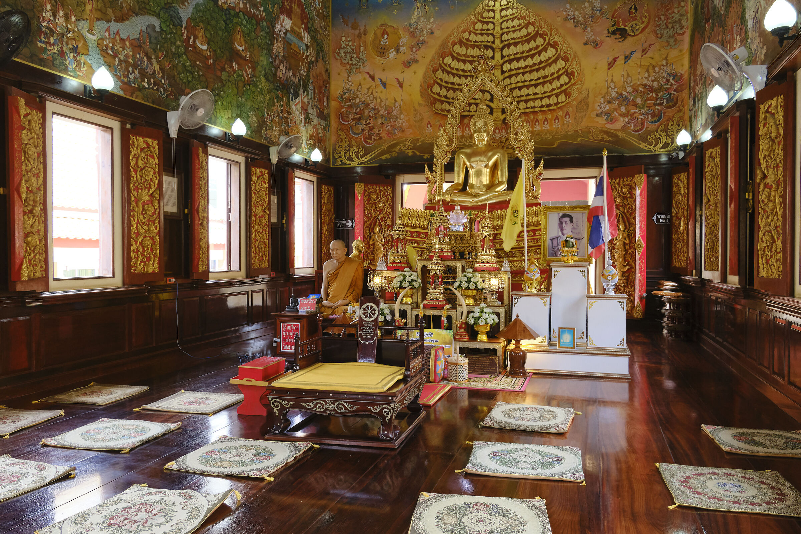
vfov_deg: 47.9
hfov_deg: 67.4
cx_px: 400
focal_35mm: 27
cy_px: 267
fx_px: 601
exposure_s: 1/60
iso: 1600
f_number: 8
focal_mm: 18
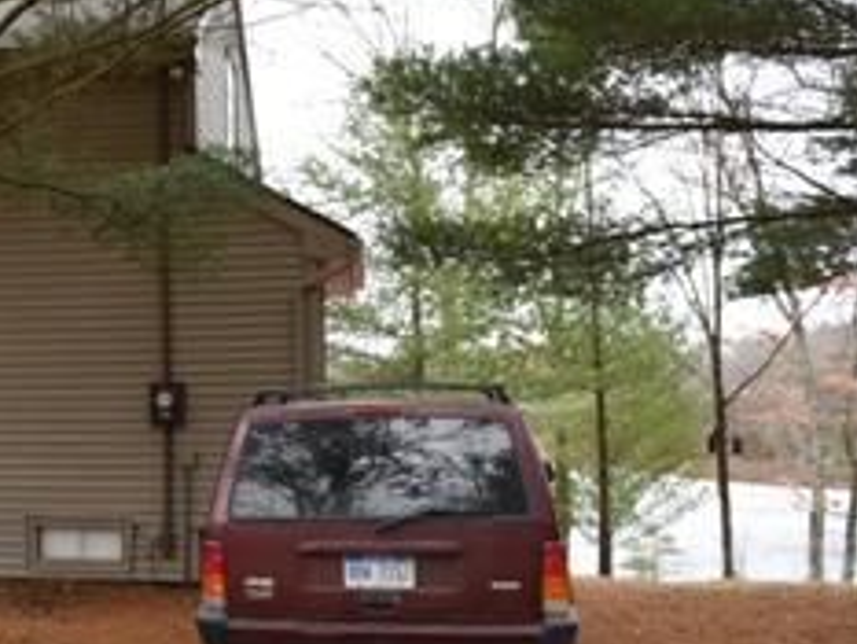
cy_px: 267
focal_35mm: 50
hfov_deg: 35.4
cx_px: 51
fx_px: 1239
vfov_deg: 29.1
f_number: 5
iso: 800
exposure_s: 1/400
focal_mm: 18
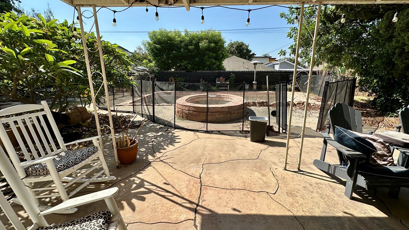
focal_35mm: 16
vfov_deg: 67.1
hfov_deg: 99.3
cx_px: 214
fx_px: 174
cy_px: 112
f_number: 2.2
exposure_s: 1/1453
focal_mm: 2.22
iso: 40
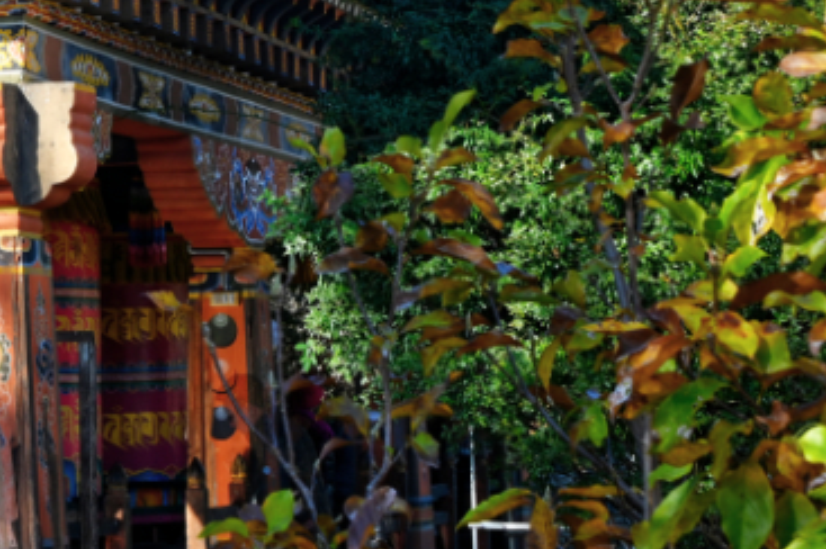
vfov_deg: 9.1
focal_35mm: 150
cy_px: 25
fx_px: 3439
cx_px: -131
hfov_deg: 13.4
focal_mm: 55
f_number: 13
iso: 320
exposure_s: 1/200
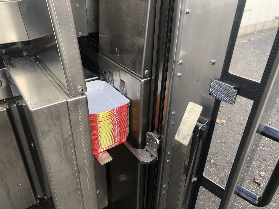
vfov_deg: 49.7
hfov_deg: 63.4
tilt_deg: -30.0
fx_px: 226
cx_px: 140
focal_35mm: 28
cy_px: 104
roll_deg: -1.3
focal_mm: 4
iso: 32
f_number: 1.8
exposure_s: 1/120
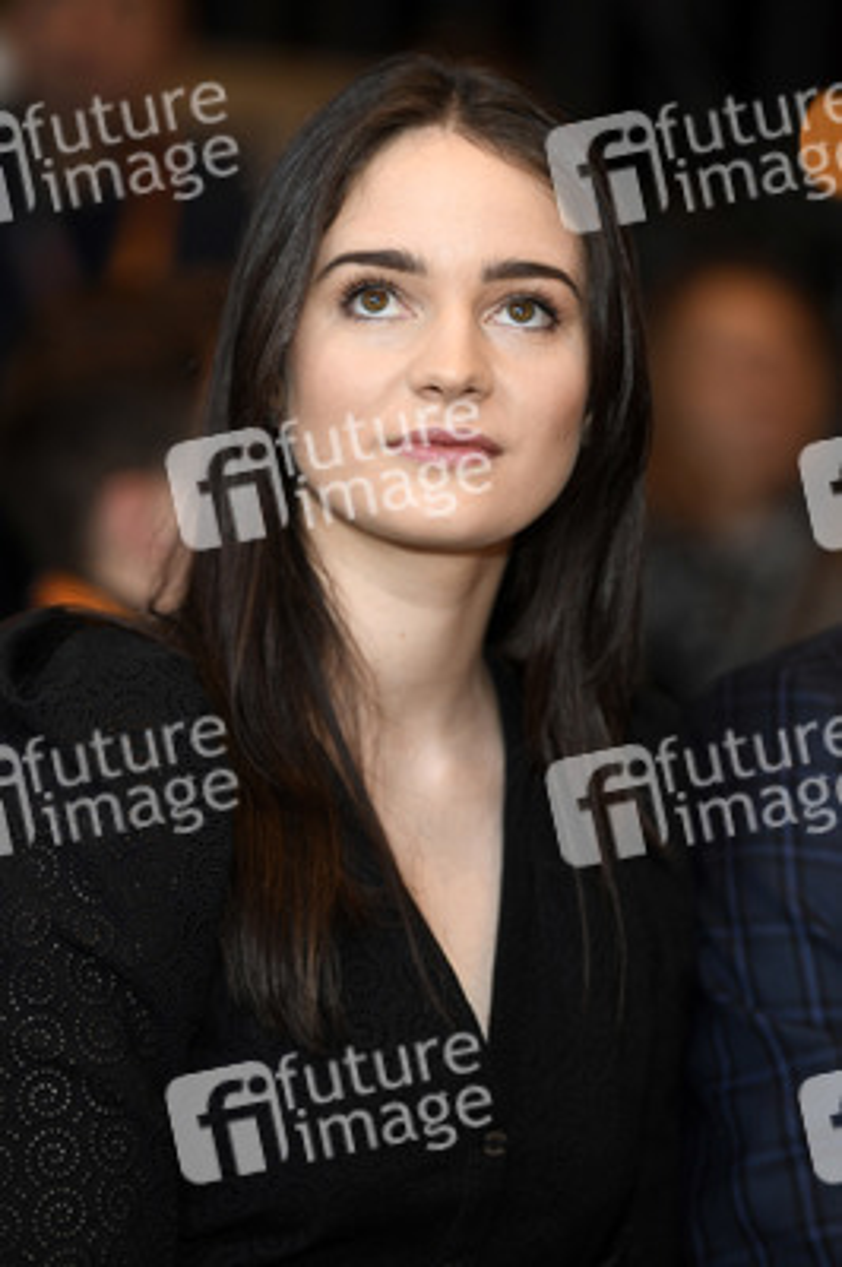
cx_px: 421
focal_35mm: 175
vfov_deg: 11.8
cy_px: 634
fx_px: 6150
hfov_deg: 7.8
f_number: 3.2
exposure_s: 1/200
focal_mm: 175
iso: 1250
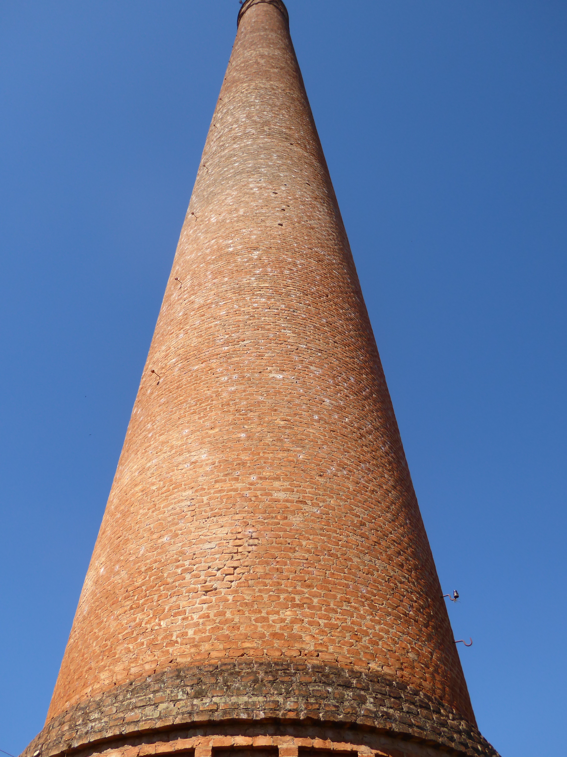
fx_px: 699
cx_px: 284
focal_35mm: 32
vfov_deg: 56.8
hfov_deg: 44.2
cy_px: 378
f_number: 3.5
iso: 80
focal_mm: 5.4
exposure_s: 1/640
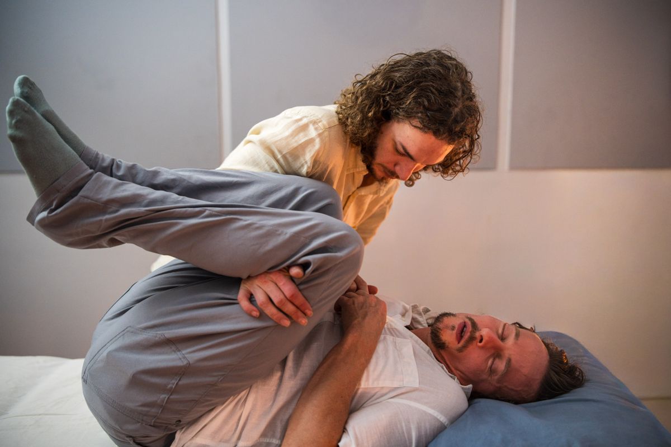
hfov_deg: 53.5
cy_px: 224
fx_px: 666
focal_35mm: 36
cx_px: 338
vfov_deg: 37.1
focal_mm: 35
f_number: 2
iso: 500
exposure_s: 1/100
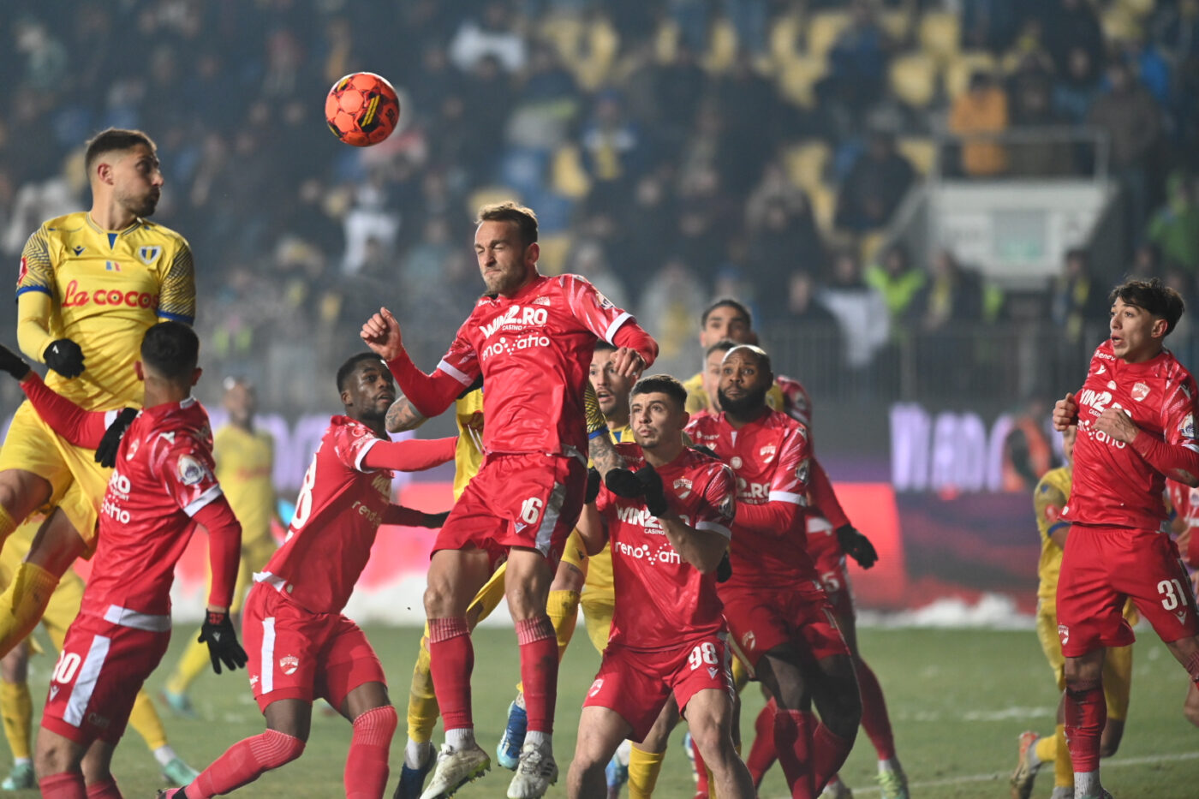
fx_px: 9990
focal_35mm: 300
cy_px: 400
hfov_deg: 6.9
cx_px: 600
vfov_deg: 4.6
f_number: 2.8
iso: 4000
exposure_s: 1/2000
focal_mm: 300
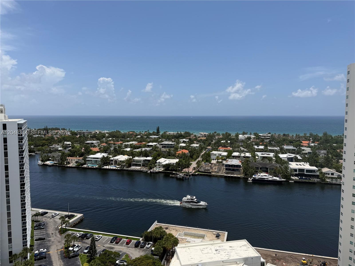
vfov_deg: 56.8
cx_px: 178
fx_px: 246
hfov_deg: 71.6
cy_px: 133
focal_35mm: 24
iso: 80
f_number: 1.78
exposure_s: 1/7353
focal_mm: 6.76
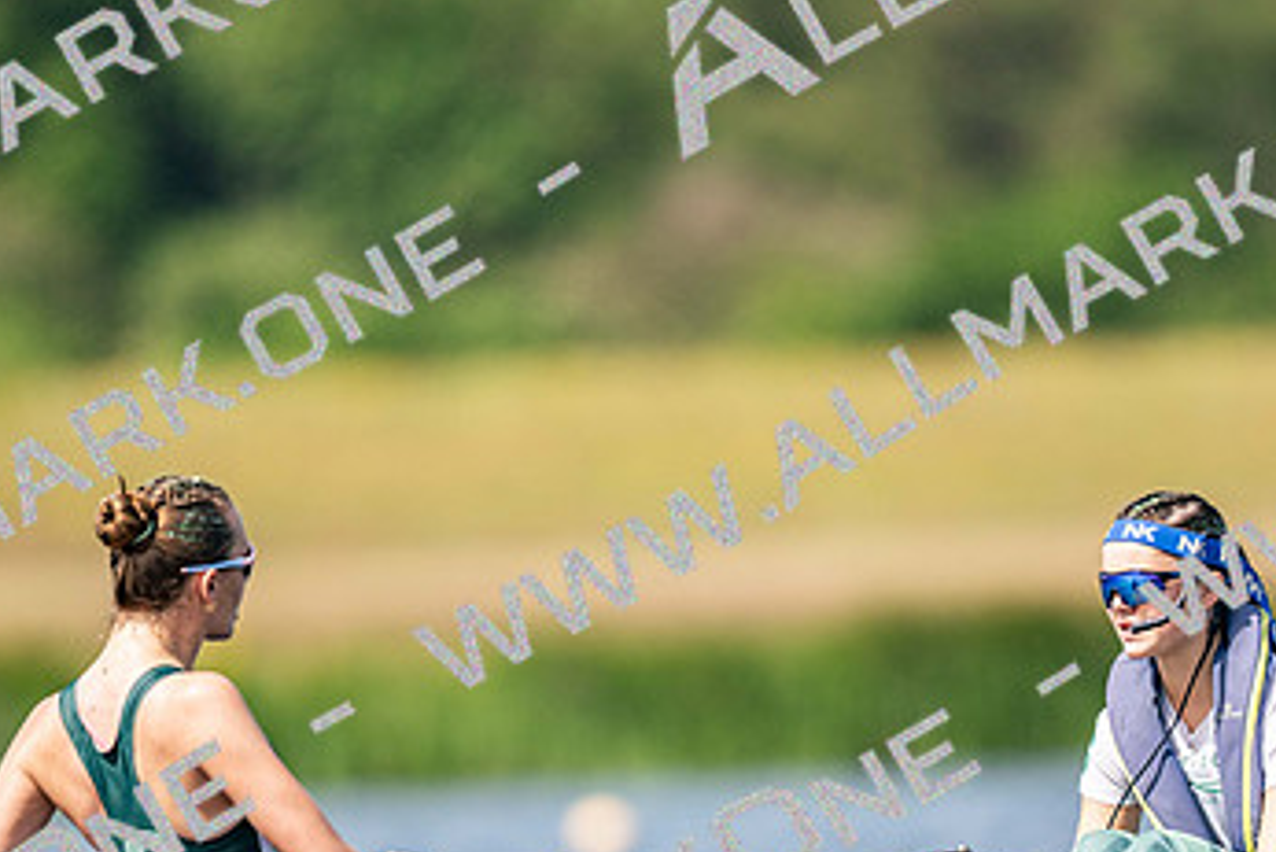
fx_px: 35635
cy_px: 699
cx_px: 870
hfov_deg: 2.1
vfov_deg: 1.4
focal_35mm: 1005
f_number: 4
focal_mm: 600
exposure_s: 1/2500
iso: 180
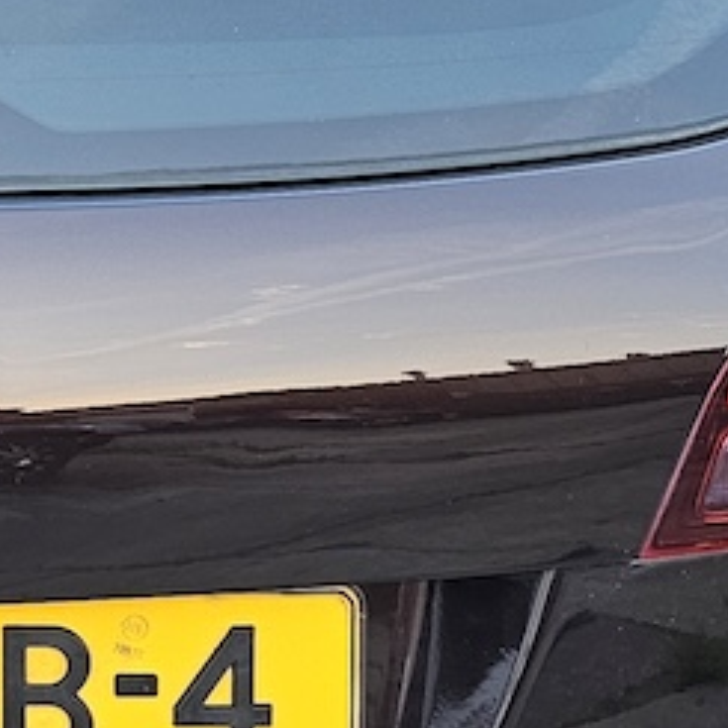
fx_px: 2760
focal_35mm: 116
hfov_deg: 14.3
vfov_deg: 14.8
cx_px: -259
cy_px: 56
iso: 80
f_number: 1.7
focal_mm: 6.3
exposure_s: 1/100
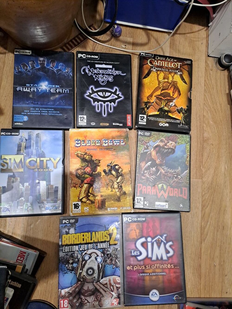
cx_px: 116
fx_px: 223
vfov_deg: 69.4
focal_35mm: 25
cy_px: 154
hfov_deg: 54.9
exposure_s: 1/33
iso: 400
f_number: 1.8
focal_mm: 4.65
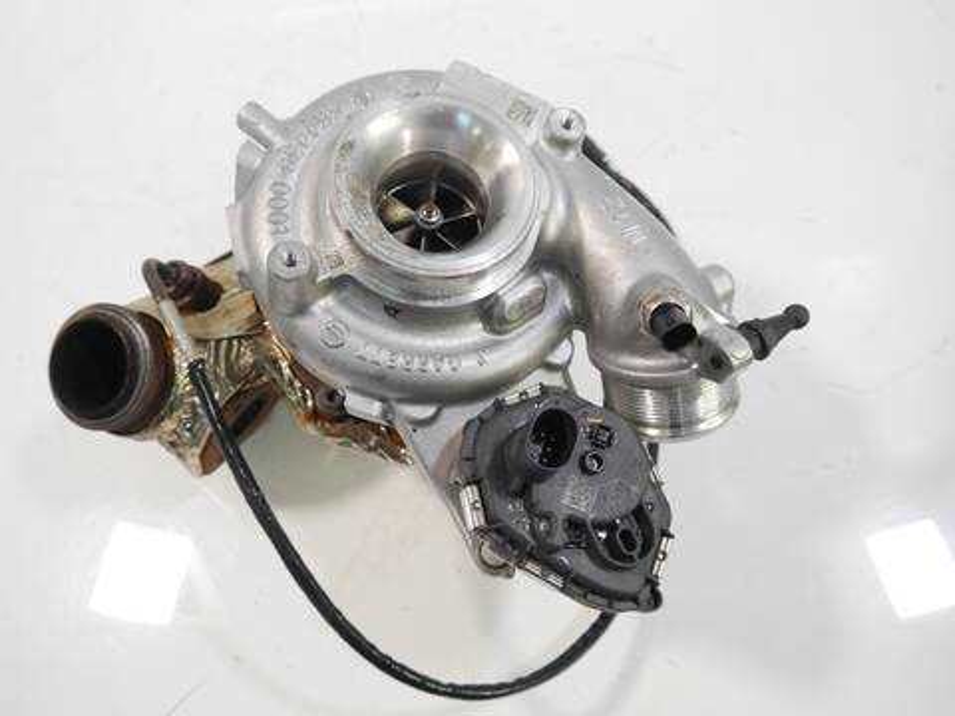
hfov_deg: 56.8
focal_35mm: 32
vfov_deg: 44.2
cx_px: 478
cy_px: 358
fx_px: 883
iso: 640
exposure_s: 1/60
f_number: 3.8
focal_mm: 16
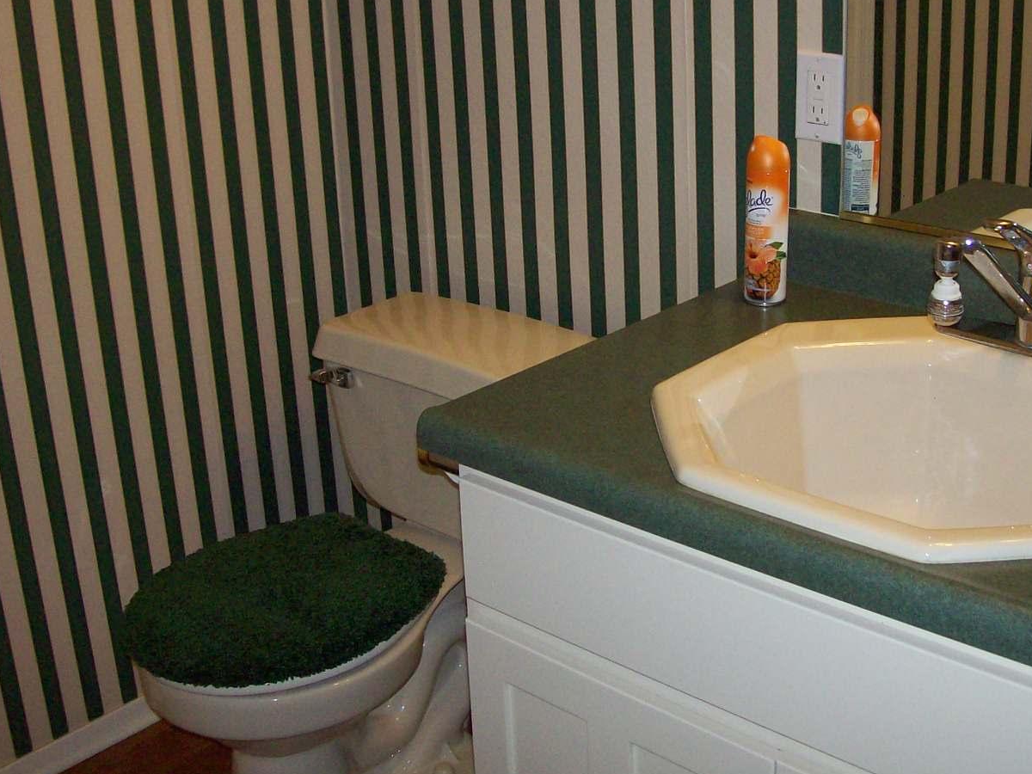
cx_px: 574
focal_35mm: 48
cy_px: 292
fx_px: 1431
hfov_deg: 39.6
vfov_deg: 30.1
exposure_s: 1/64
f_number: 2.7
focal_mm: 6
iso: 140
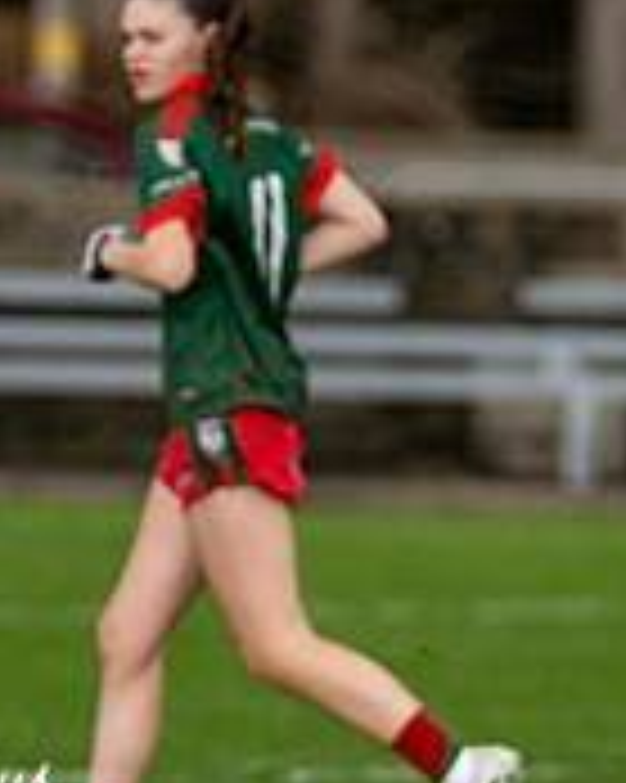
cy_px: 706
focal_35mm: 1033
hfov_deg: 1.5
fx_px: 23944
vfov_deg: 1.9
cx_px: -248
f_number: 2.8
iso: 360
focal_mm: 220
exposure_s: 1/3200
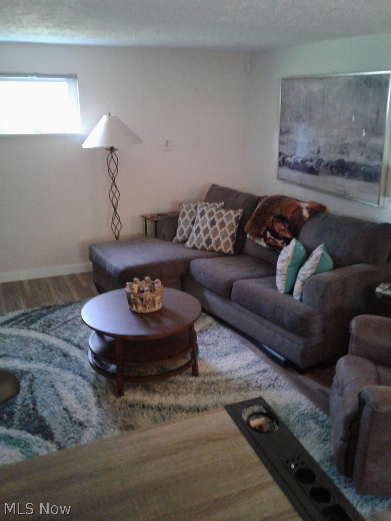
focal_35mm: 33
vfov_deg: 55.4
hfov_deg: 42.9
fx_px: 497
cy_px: 260
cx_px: 196
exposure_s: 1/8
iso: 400
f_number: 2.2
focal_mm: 3.3
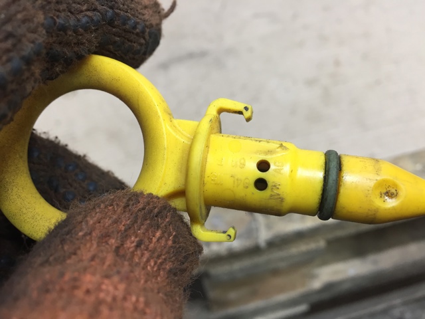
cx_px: 212
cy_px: 160
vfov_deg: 48.2
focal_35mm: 29
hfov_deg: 61.7
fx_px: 356
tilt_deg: -48.2
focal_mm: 4.15
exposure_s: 1/33
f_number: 2.2
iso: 100
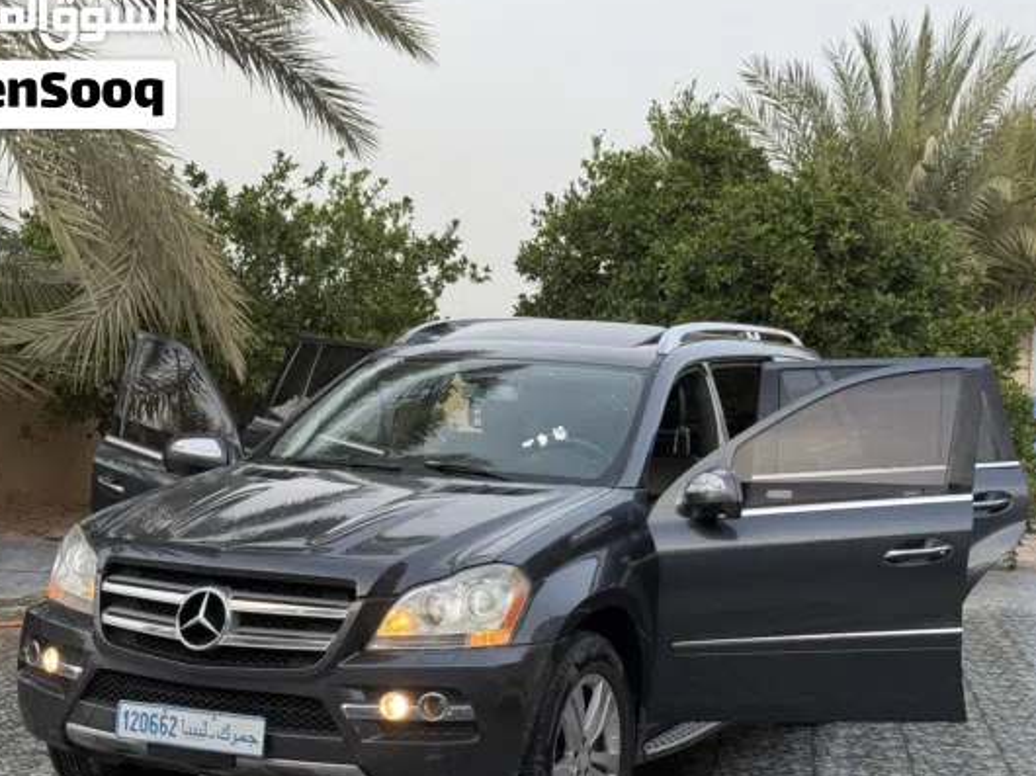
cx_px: 471
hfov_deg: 33.2
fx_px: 1735
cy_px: 410
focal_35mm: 58
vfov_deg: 25.2
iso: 64
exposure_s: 1/121
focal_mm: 6.76
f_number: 1.78
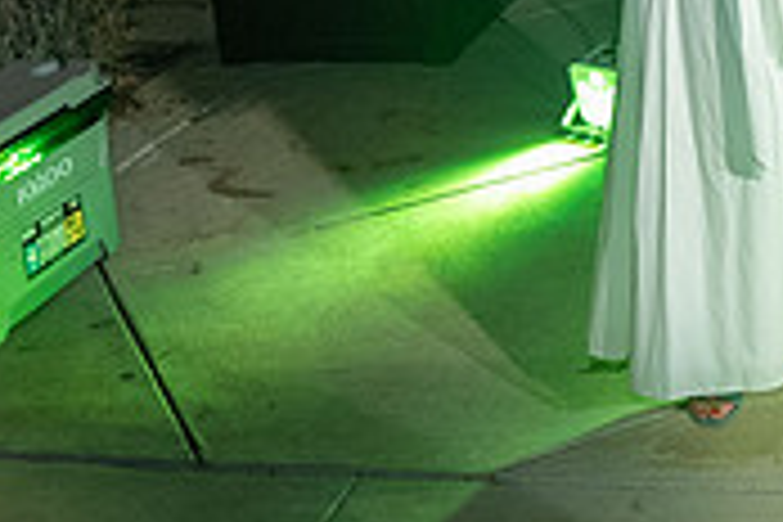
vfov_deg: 15.9
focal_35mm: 80
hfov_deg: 24.0
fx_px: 1740
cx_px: 828
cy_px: -223
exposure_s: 1/160
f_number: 2.8
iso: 1600
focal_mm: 24
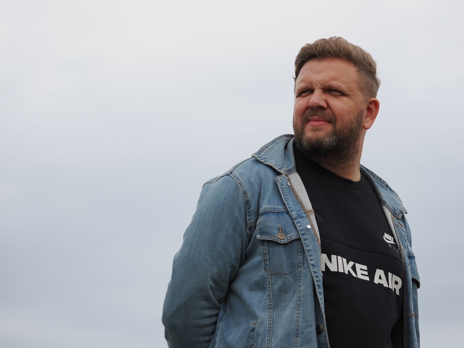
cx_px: 232
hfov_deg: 11.0
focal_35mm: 180
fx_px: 2413
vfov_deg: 8.2
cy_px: 174
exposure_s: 1/2000
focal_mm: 90
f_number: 2.8
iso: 200
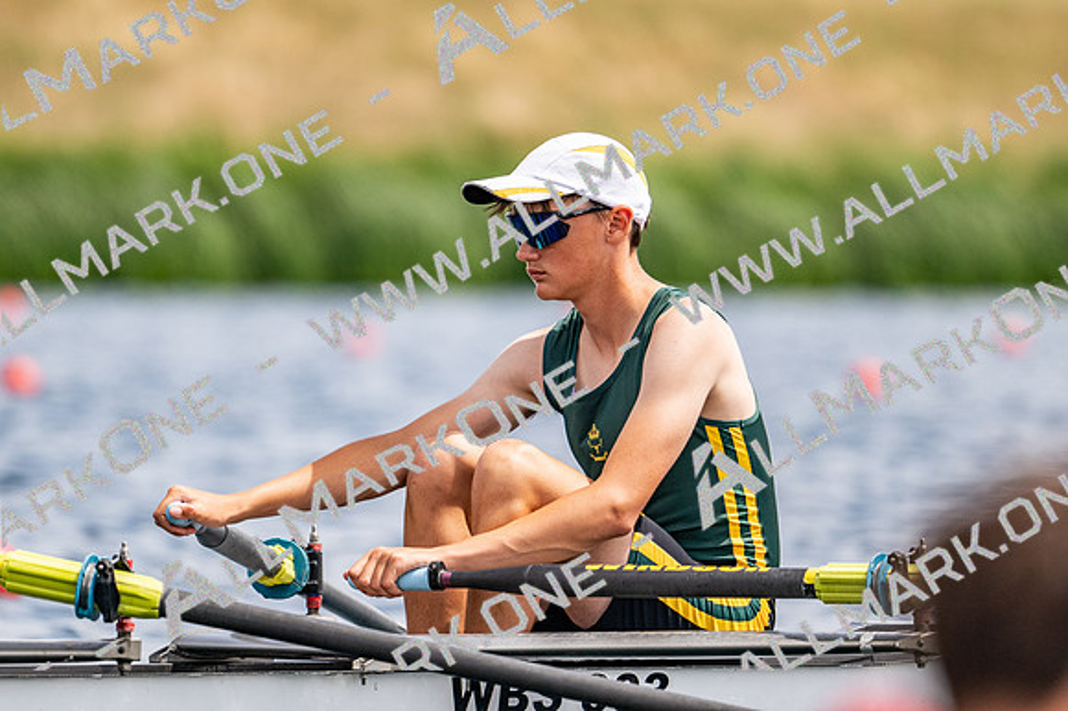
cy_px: 356
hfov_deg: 3.4
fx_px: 17789
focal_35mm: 600
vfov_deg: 2.3
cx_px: 534
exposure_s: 1/2500
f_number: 4.5
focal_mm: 400
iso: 320
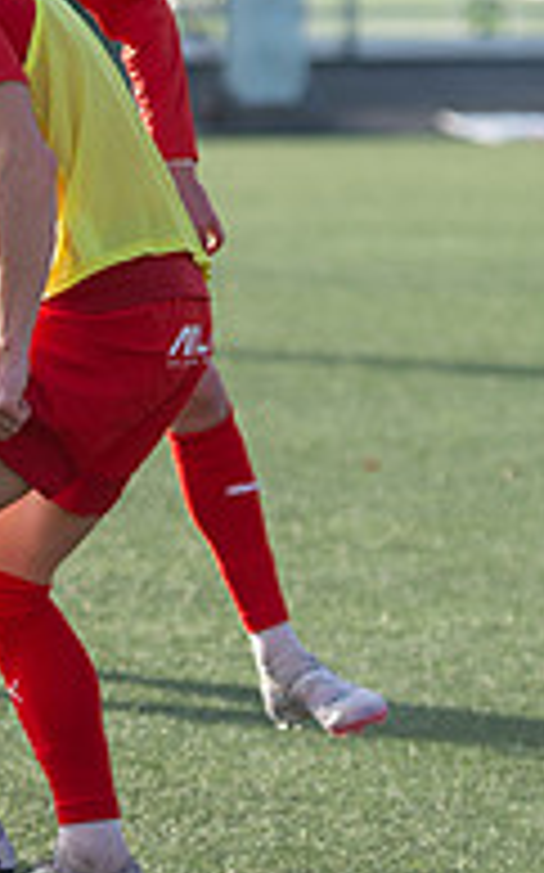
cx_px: -76
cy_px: 369
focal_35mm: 371
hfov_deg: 3.5
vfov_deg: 5.7
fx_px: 8814
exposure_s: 1/1250
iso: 320
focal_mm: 122
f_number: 3.5
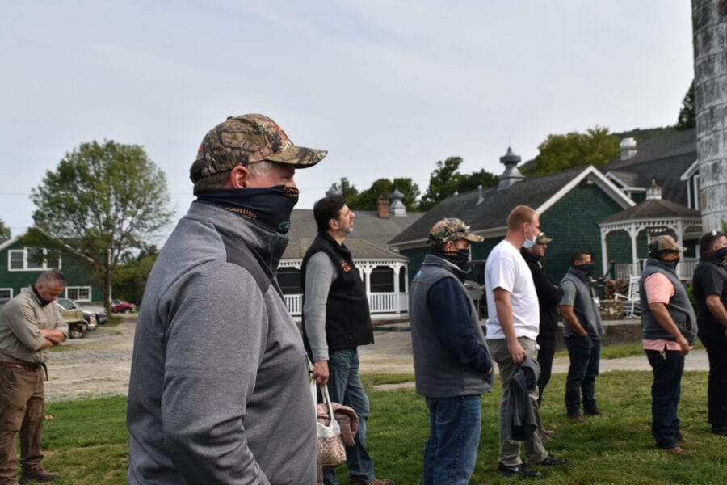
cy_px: 242
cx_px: 364
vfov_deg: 29.9
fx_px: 909
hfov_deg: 43.6
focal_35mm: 45
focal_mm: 30
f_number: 9
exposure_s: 1/320
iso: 200
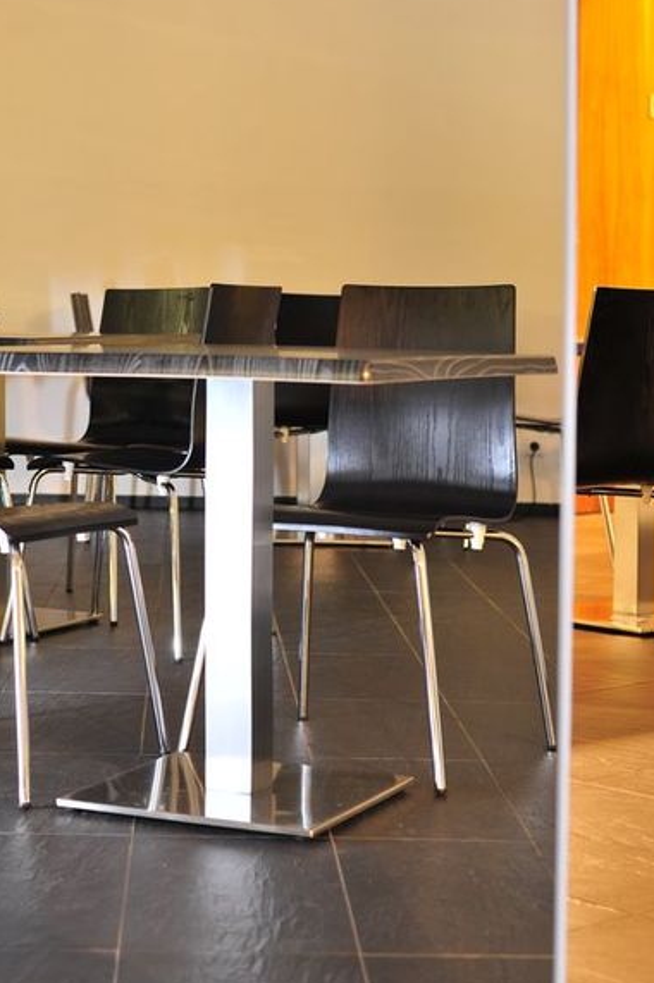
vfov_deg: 25.6
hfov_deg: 17.1
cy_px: 337
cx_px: 151
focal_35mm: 79
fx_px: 2155
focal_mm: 50
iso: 200
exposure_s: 1/1.3
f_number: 3.5
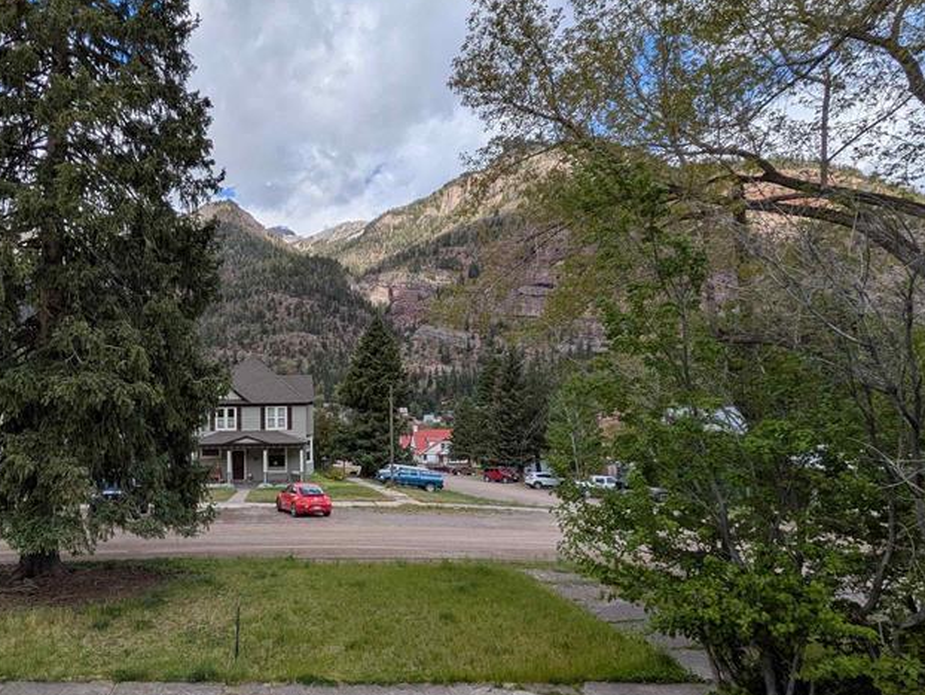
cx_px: 286
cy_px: 360
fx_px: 615
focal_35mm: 23
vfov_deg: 58.9
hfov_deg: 71.0
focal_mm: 1.83
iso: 49
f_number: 2.2
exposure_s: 1/1577
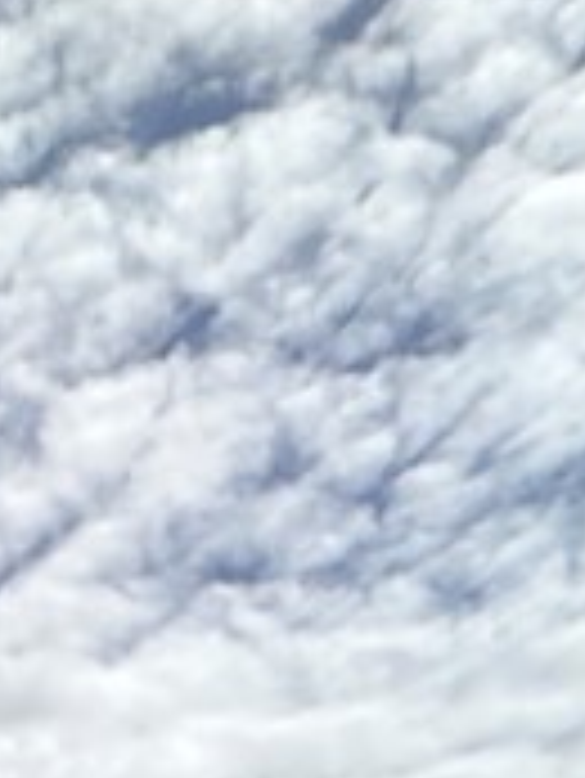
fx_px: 1868
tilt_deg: -2.6
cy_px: 1623
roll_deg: +0.6
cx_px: -1022
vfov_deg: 16.6
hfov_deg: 12.0
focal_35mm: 83
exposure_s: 1/1182
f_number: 2.2
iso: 40
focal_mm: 2.22
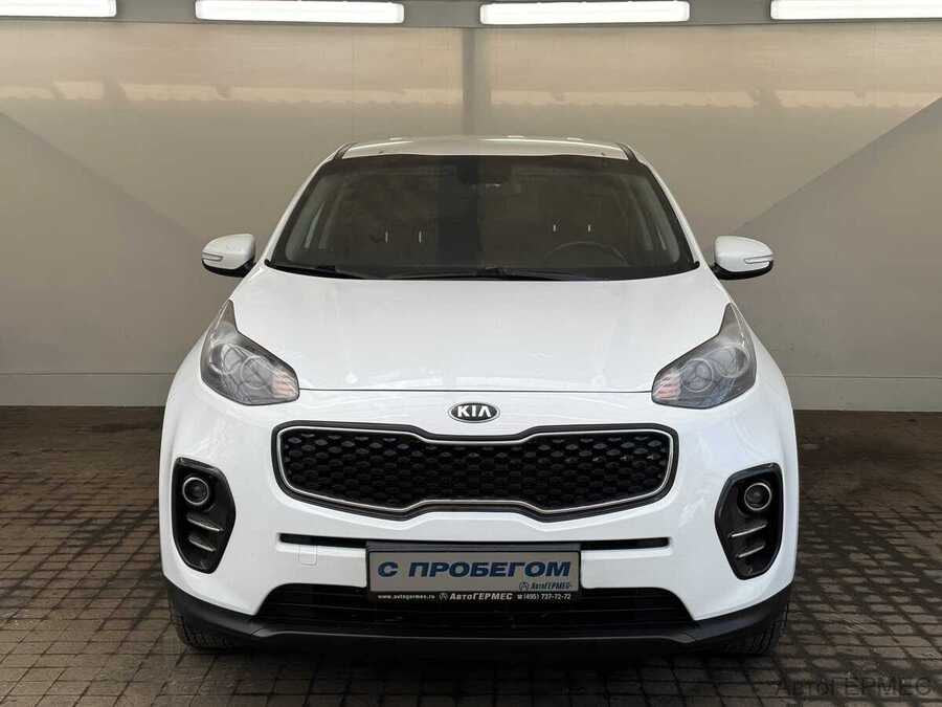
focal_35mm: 48
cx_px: 471
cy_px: 354
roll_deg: -1.1
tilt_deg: -9.1
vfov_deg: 30.3
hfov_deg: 39.7
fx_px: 1306
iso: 64
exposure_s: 1/1011
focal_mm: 6.76
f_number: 1.78
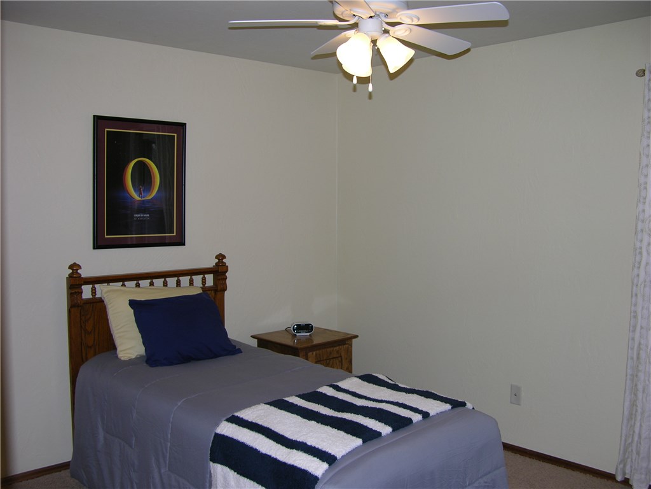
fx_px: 658
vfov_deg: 40.7
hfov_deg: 52.6
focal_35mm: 35
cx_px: 326
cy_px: 244
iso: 50
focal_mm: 8.9
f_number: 2.8
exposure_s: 1/60.1
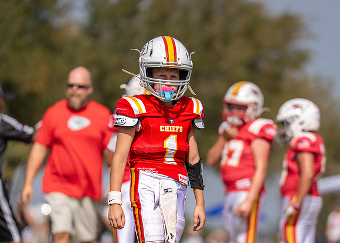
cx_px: 188
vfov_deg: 3.6
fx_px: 3892
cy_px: 169
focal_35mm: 403
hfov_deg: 5.0
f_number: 2.8
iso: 125
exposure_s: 1/3200
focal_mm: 200
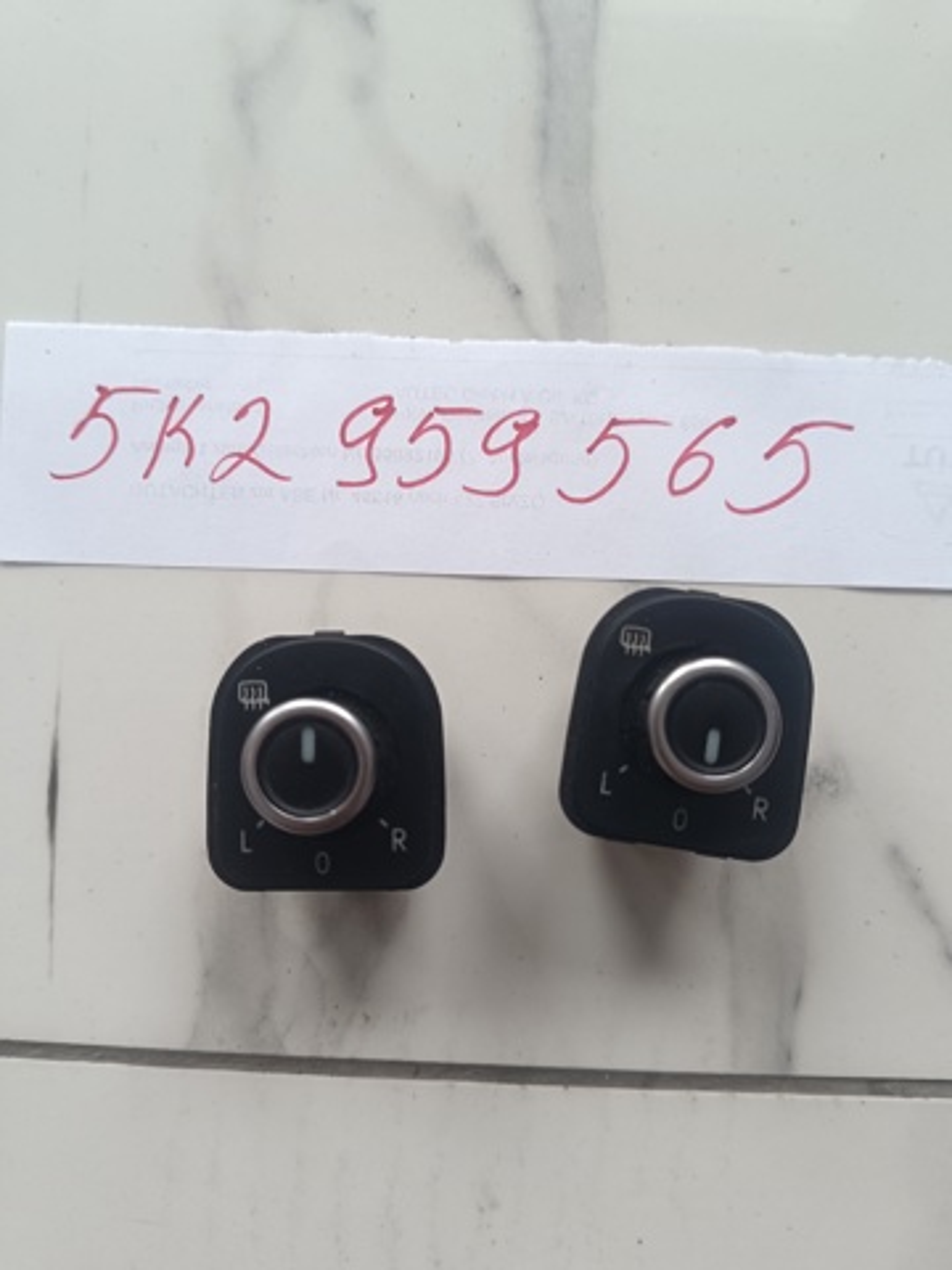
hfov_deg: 56.8
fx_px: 880
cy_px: 635
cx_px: 476
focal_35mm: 24
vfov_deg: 71.6
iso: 404
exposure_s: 1/50.1
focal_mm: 5.59
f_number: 1.88
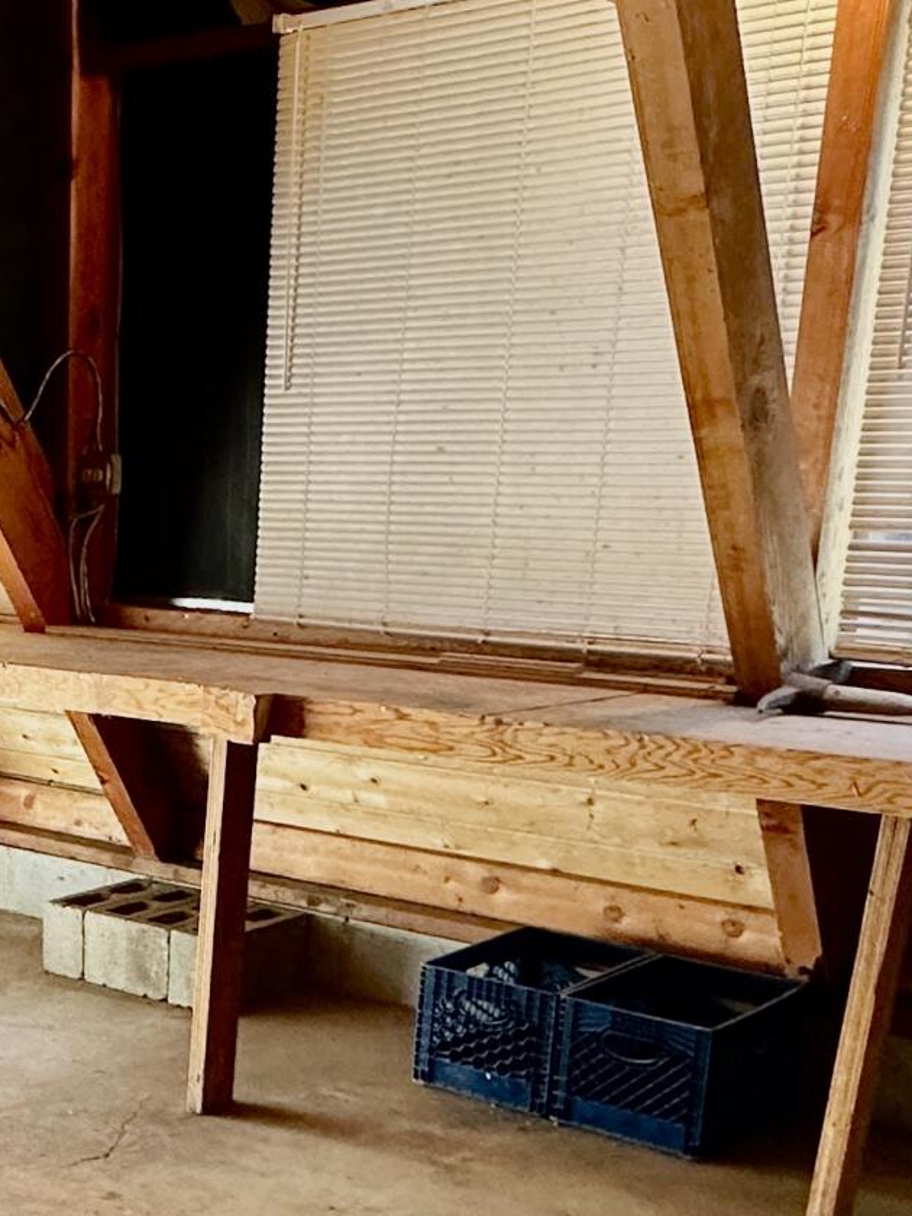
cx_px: 20
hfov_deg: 27.6
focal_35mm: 50
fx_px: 1756
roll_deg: -0.6
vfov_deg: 37.0
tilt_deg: -14.6
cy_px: 957
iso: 250
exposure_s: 1/99
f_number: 2.2
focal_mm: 2.22
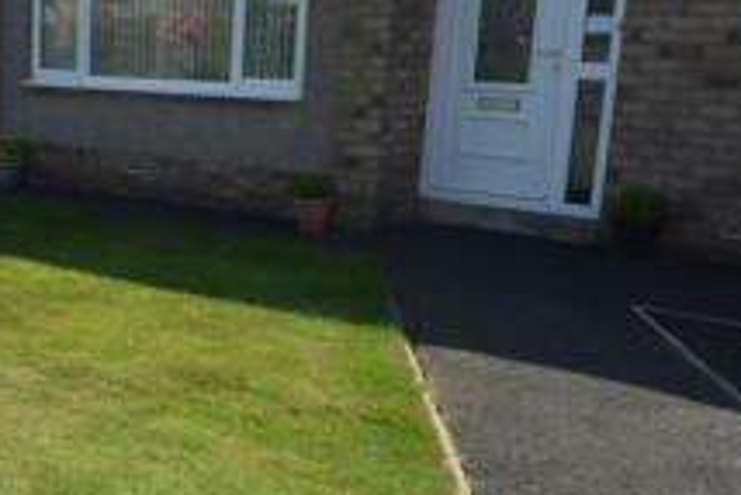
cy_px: 275
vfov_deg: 24.6
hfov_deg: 30.1
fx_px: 1133
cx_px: -178
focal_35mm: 55
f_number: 7.1
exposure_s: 1/200
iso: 100
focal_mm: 12
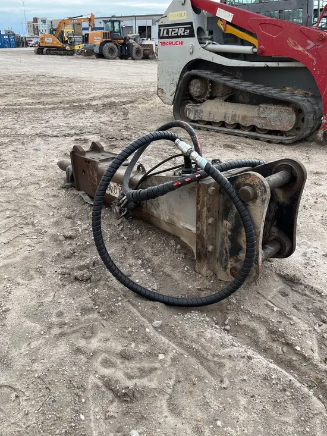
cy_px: 218
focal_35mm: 26
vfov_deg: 67.3
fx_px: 327
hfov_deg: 53.1
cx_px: 164
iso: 50
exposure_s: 1/975
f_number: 1.6
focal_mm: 5.1
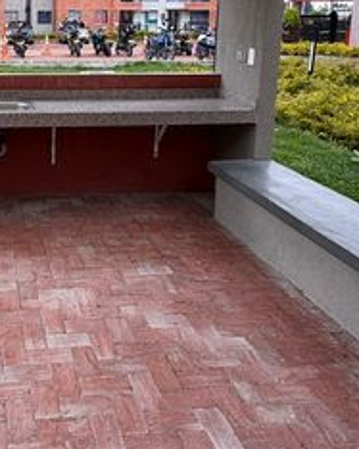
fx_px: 518
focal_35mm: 39
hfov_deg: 35.6
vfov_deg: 45.4
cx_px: 27
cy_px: 116
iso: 40
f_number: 2.2
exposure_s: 1/102
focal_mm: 2.22
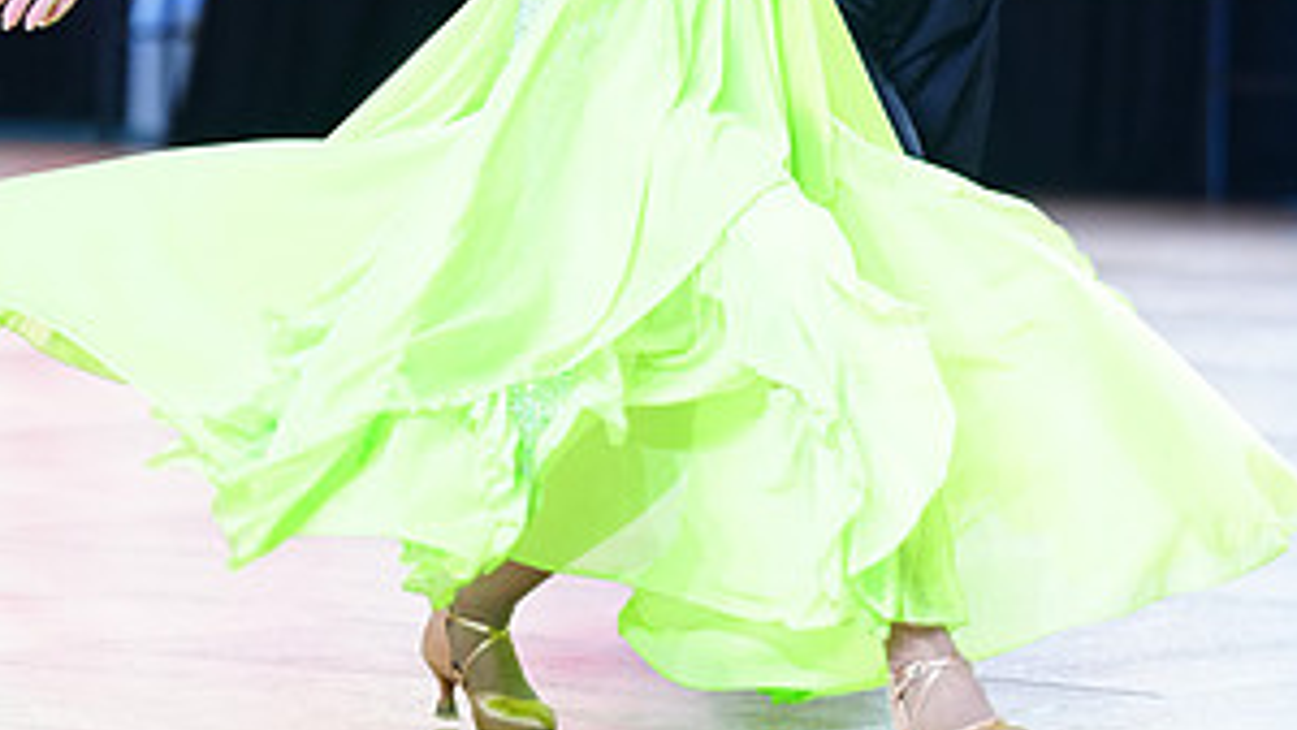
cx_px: 728
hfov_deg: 8.1
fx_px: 9186
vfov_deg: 4.5
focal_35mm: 267
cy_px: -160
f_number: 2.8
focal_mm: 132
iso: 1250
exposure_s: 1/640
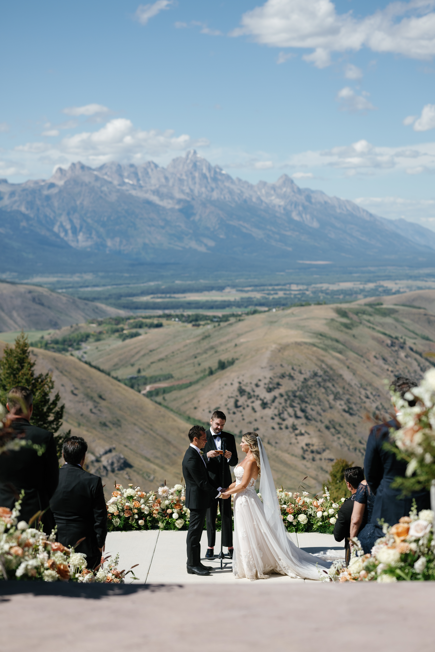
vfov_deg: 23.9
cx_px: 218
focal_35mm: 85
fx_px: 1541
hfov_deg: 16.1
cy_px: 326
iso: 100
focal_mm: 85
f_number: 2.8
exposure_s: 1/4000
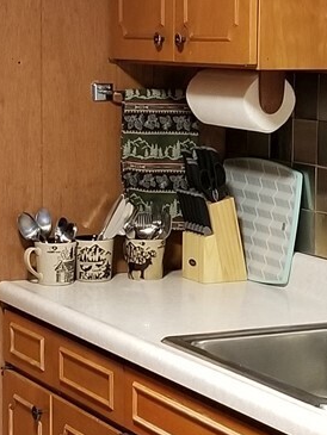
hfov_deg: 13.0
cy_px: 255
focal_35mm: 114
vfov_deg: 17.2
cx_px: 183
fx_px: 1435
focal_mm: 4.25
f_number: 1.7
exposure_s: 1/17
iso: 200
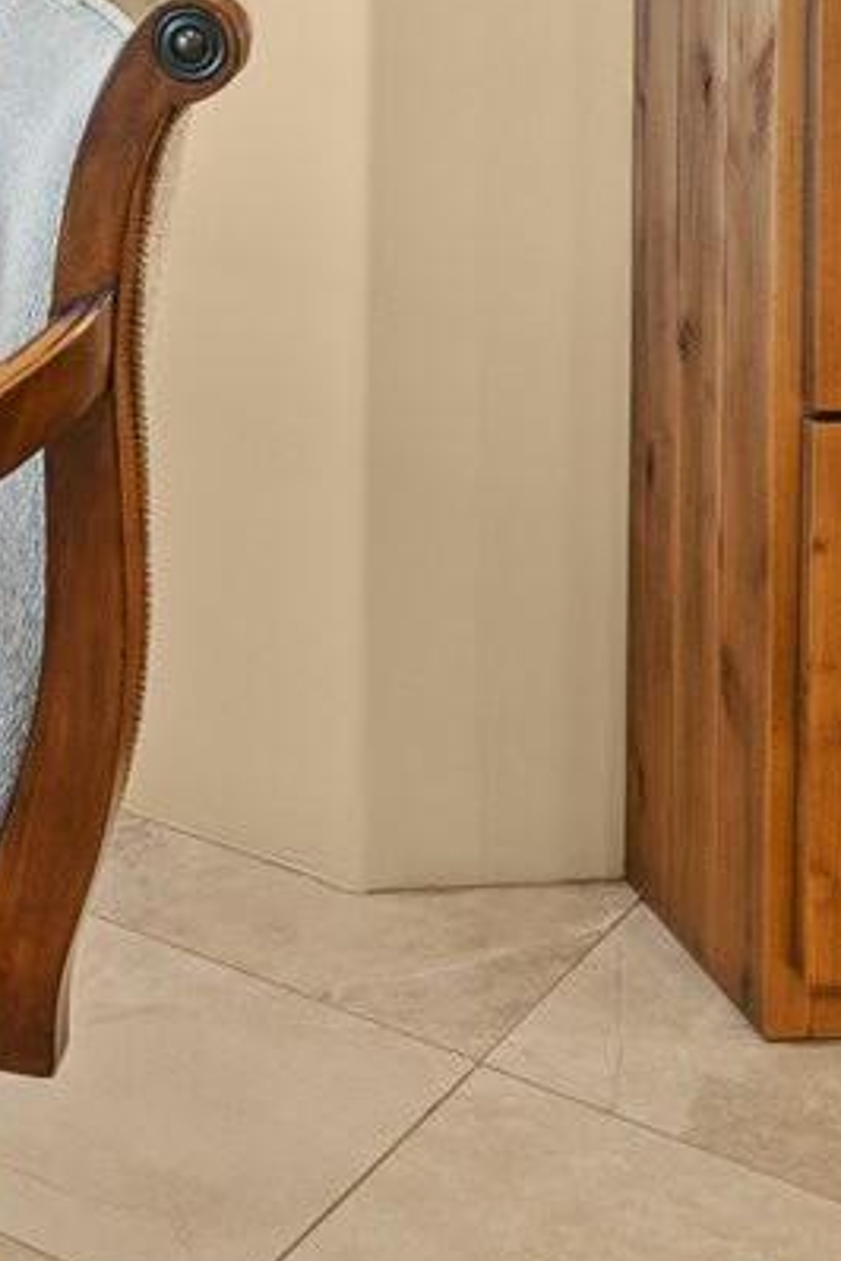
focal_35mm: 79
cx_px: -285
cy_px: -485
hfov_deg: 16.3
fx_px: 2752
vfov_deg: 22.4
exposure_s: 1/5
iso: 400
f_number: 8
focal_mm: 15.3
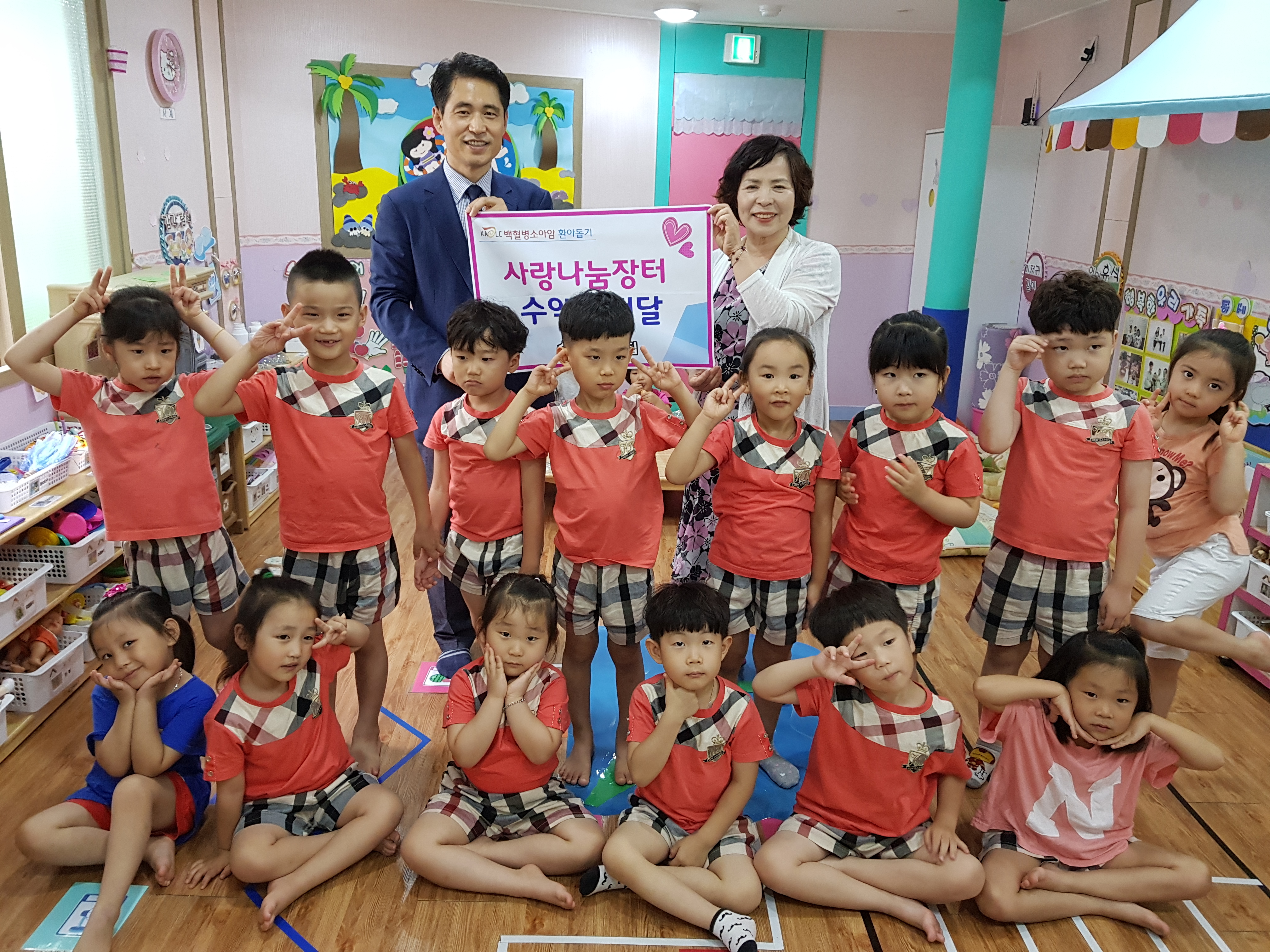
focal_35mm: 26
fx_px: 954
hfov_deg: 67.3
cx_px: 635
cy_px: 476
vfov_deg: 53.1
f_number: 1.7
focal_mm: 4.2
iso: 200
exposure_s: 1/40
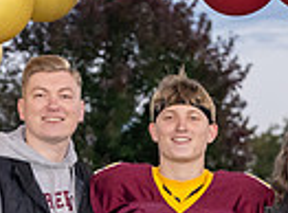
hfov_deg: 3.6
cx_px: 289
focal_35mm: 558
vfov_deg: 2.6
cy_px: 327
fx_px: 4621
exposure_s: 1/200
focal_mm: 70
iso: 1000
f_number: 4.5
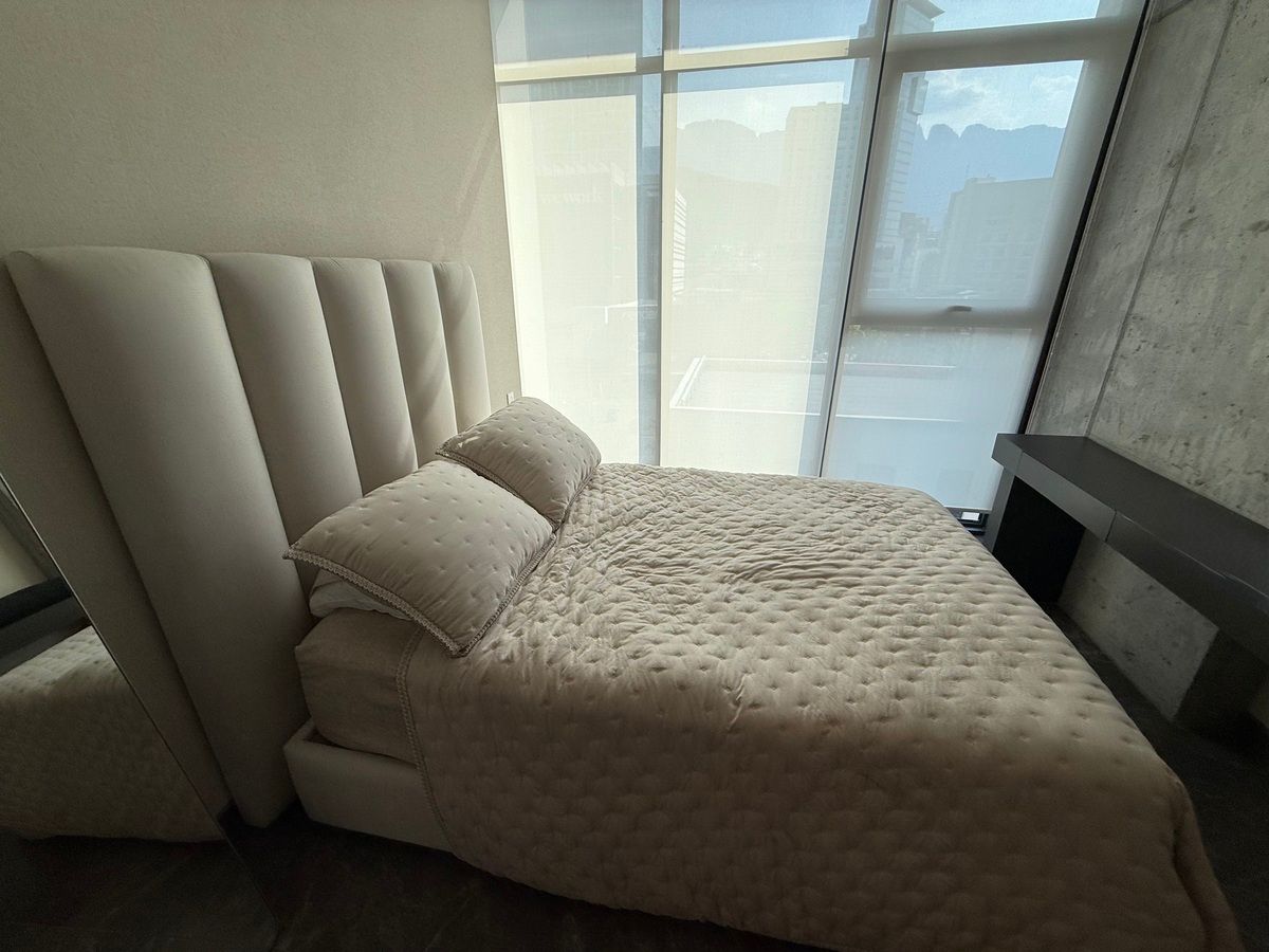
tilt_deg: -21.3
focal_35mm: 14
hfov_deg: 102.1
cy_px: 476
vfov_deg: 85.7
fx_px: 513
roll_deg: -1.5
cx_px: 634
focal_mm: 2.22
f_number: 2.2
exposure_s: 1/161
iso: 50
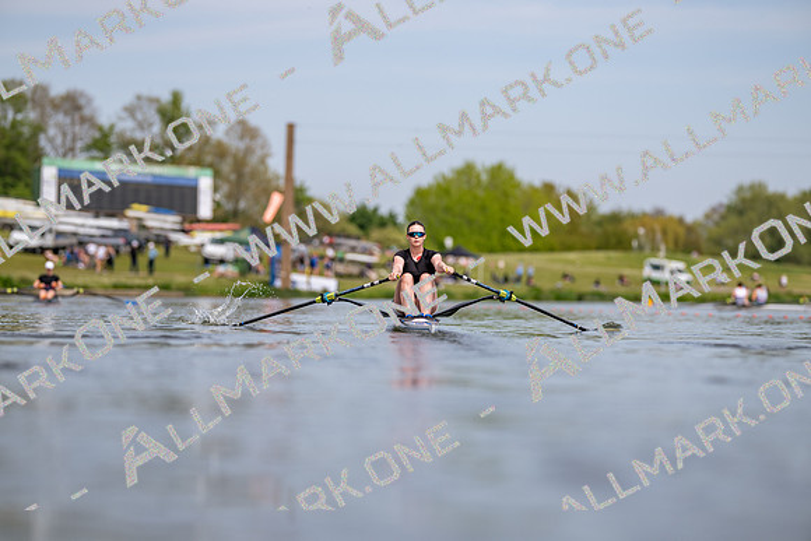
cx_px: 406
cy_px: 270
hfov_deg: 15.2
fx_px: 3042
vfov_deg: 10.2
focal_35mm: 135
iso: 64
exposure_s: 1/5000
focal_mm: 135
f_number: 1.8
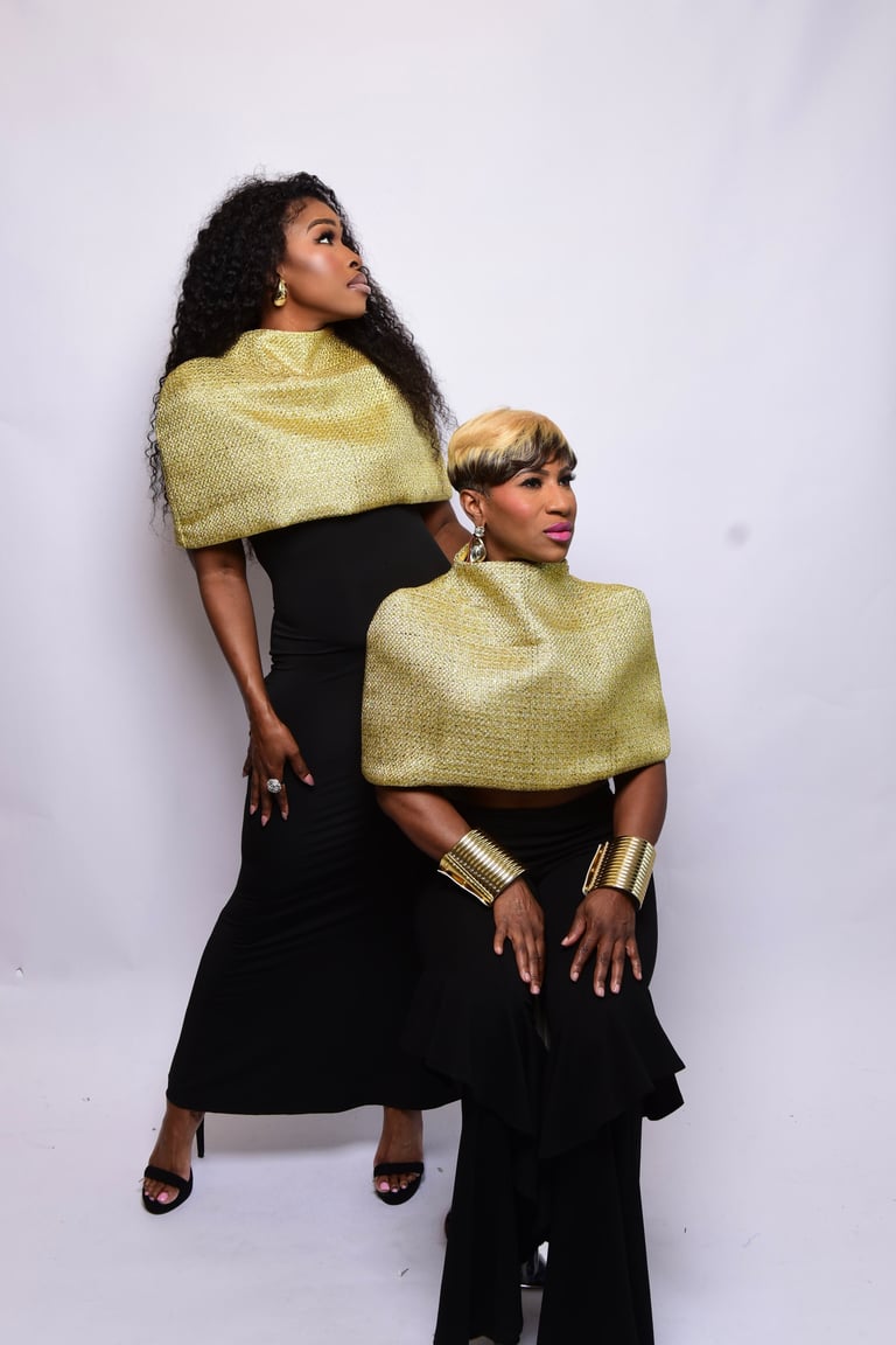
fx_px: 1083
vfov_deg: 63.7
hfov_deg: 45.0
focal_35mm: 29
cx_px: 448
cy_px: 672
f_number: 5.6
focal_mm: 29
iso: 200
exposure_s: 1/125
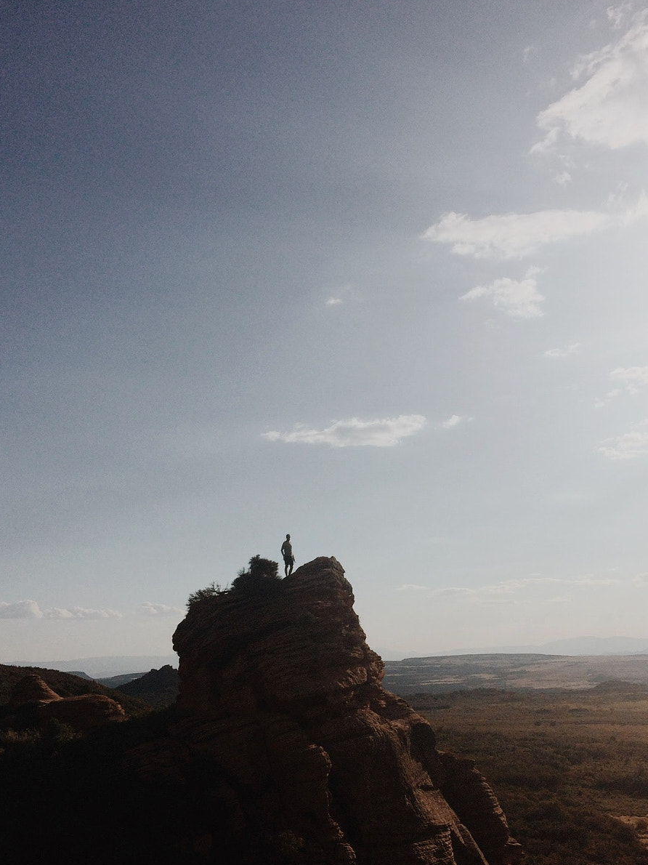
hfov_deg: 36.8
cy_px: 496
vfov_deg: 47.7
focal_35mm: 39
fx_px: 974
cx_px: 352
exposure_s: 1/10309
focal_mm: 4.15
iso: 32
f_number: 2.2
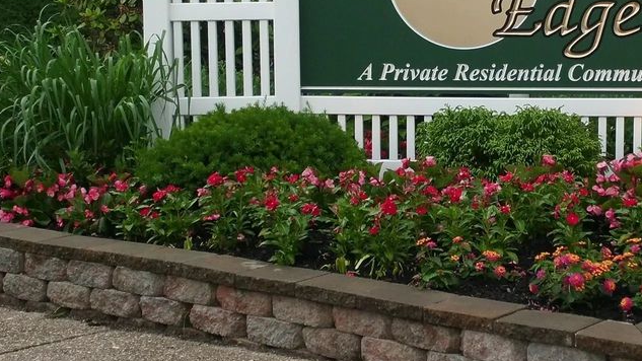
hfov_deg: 20.4
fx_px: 1770
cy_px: 90
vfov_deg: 11.6
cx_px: 481
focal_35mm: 104
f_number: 3.7
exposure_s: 1/100
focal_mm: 10.5
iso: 64
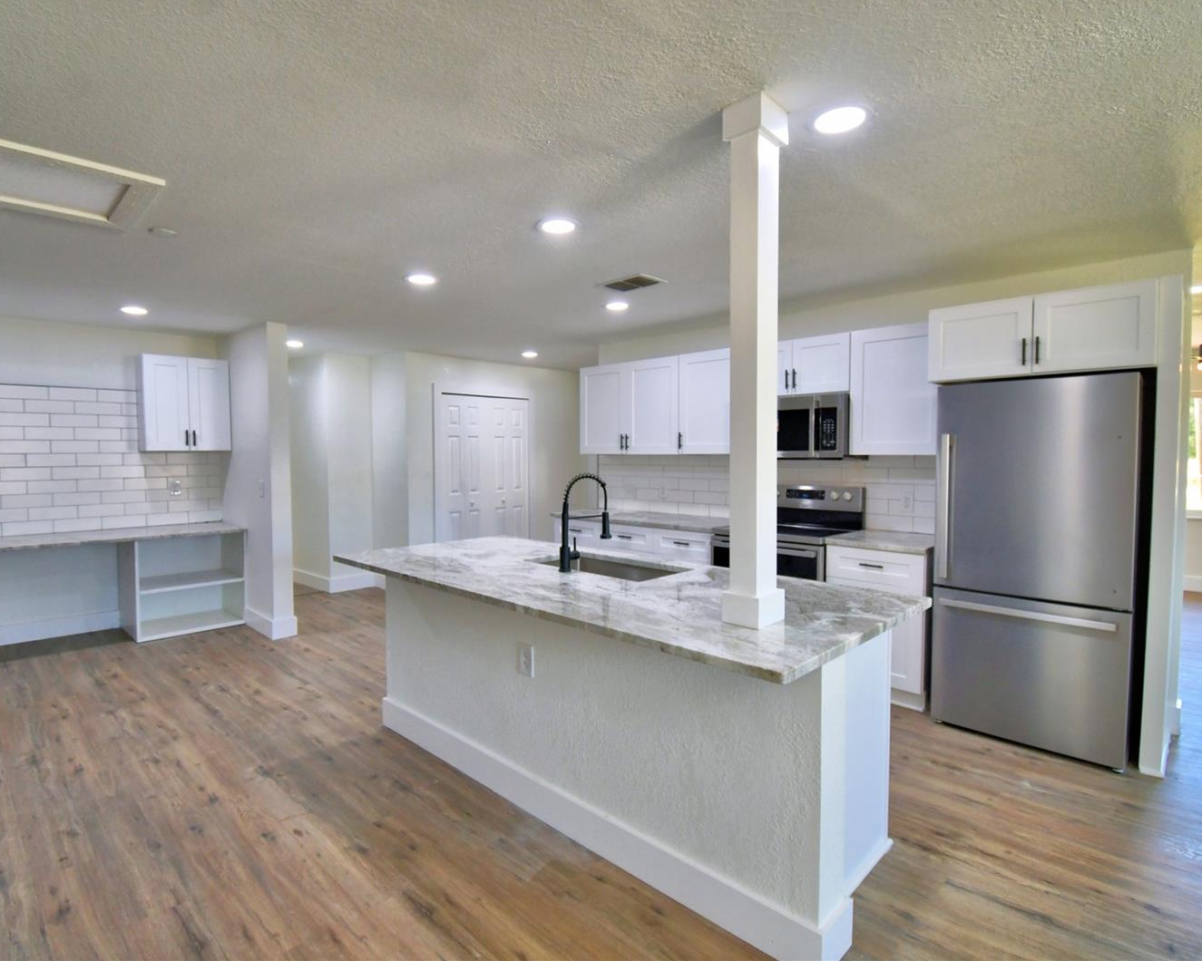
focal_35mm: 17
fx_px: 605
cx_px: 588
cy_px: 479
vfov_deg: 77.0
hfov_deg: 89.6
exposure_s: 1/100
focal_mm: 10
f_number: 4.5
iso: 400
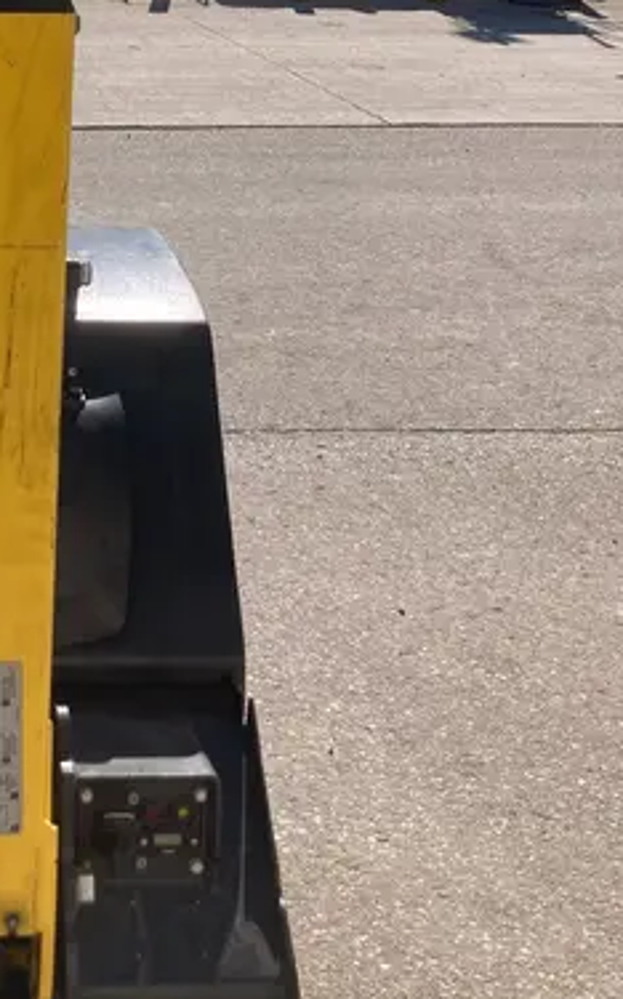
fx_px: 1577
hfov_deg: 21.4
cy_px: 268
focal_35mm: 58
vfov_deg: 34.5
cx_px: -27
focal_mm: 3.99
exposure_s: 1/3436
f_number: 1.8
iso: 20
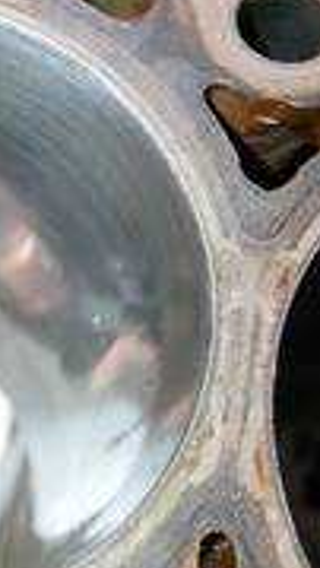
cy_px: 251
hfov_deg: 14.1
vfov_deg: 27.8
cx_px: -263
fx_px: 1144
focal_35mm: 76
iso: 2000
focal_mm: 13
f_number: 3.5
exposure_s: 1/125
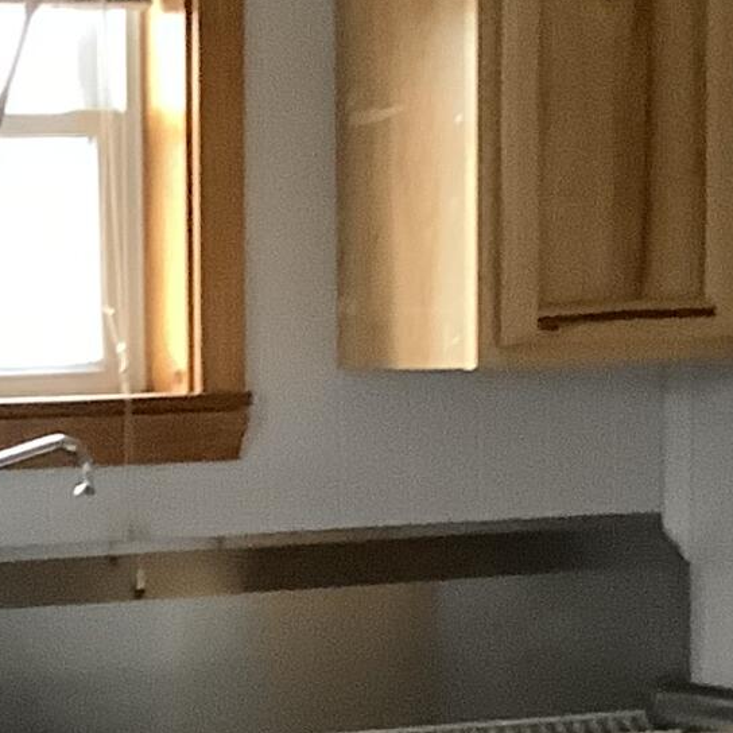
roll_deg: +1.3
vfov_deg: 11.4
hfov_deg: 11.1
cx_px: -350
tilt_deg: -7.5
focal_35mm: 151
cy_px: 775
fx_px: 3618
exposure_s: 1/33
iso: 320
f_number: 2.4
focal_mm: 3.3
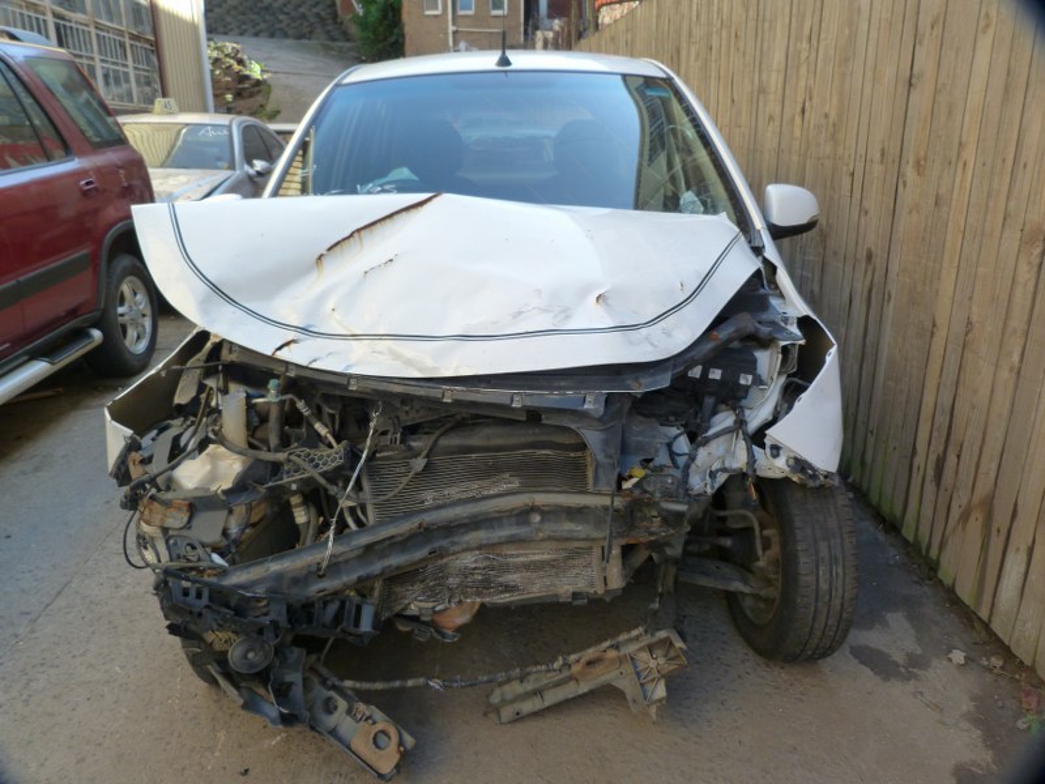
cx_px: 522
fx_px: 755
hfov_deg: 69.4
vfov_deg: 54.9
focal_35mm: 25
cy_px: 392
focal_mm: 4.5
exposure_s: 1/100
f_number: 3.2
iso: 125
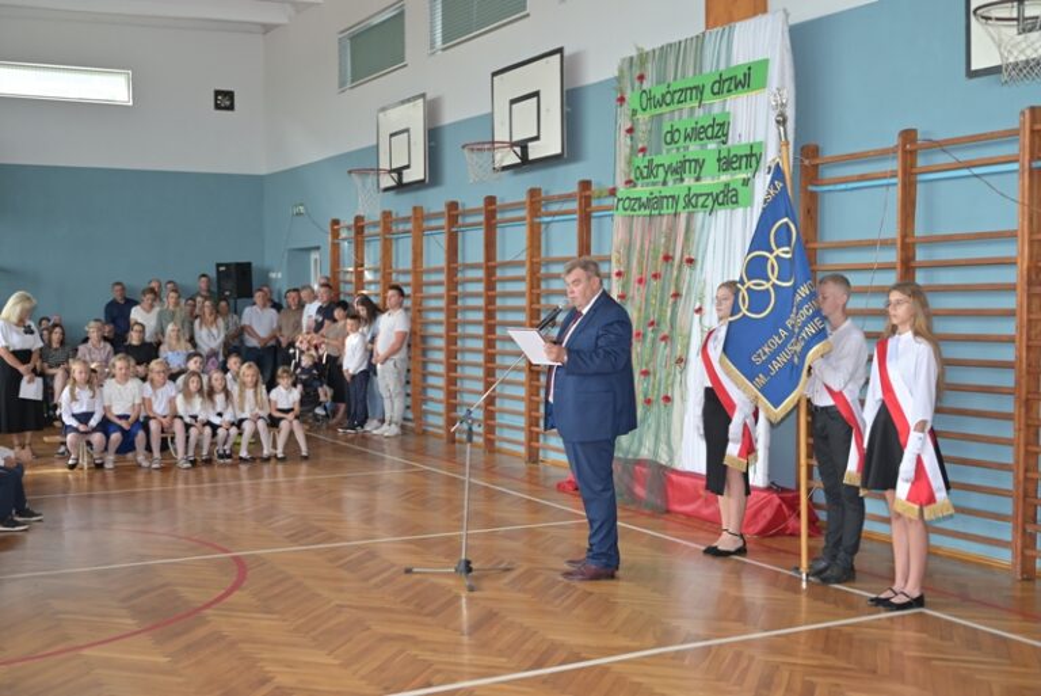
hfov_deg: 46.4
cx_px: 520
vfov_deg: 31.9
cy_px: 348
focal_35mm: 42
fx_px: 1215
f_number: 2.8
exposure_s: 1/125
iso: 200
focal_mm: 42
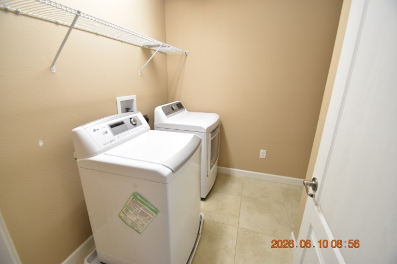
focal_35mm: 15
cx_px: 198
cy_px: 132
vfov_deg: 77.3
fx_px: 165
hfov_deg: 100.4
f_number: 3.5
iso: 800
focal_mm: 10
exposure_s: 1/45
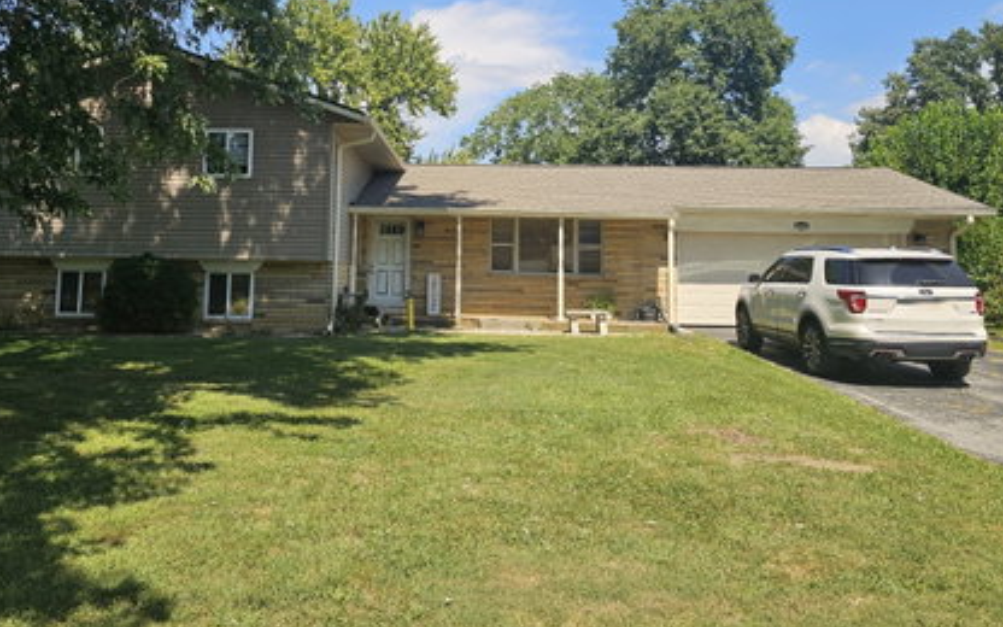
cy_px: 222
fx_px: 820
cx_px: 463
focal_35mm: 30
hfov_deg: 62.8
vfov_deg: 41.4
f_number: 1.7
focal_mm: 6.3
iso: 10
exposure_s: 1/625
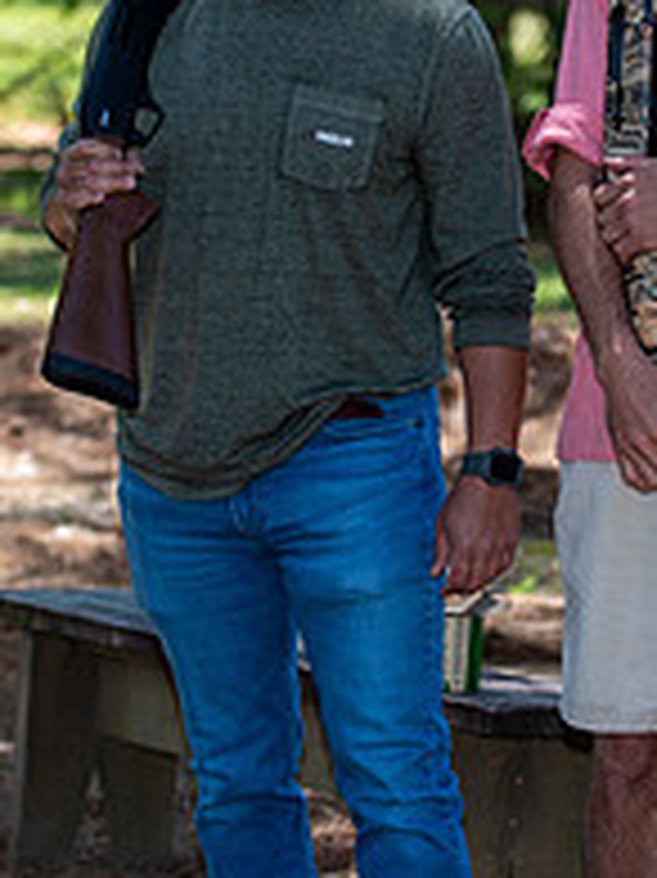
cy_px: 320
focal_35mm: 200
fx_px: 5067
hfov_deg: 7.4
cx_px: 500
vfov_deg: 9.9
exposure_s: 1/250
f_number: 2.8
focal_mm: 70
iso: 50
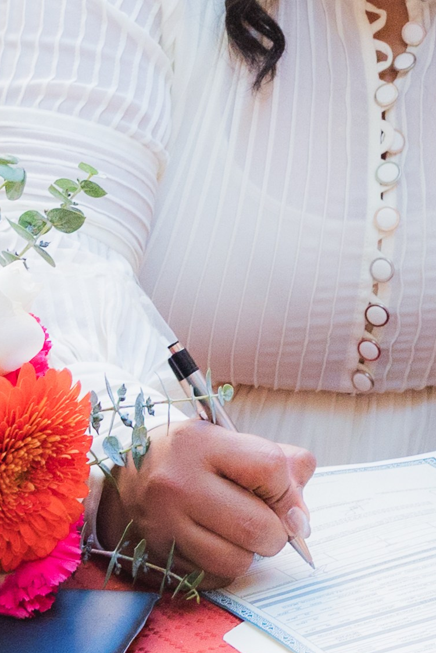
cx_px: 985
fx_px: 2868
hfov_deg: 8.1
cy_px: -112
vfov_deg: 12.7
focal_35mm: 158
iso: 1000
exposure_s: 1/200
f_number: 6.3
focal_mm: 29.5
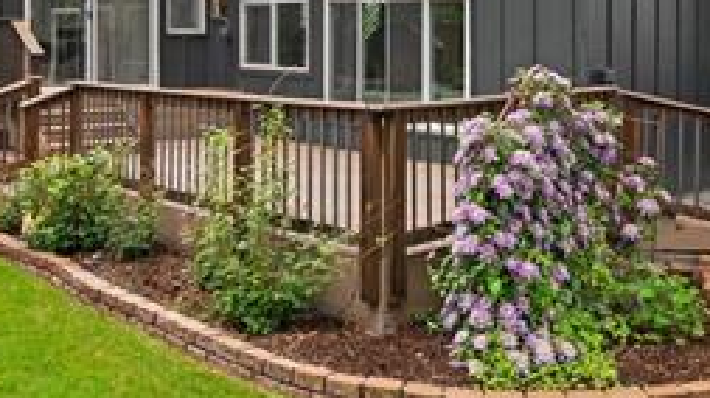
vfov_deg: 25.0
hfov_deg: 45.4
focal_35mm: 45
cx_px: 407
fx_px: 847
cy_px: -13
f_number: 8
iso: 400
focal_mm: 17
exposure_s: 1/50
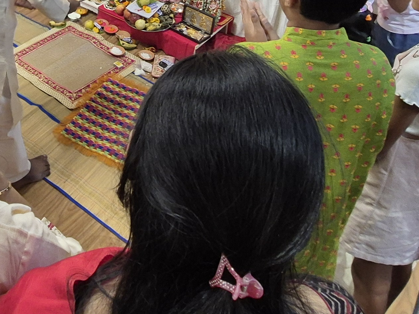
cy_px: -79
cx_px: 43
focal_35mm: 41
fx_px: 496
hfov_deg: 42.1
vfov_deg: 29.4
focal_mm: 2.2
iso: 320
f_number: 2.2
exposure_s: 1/50
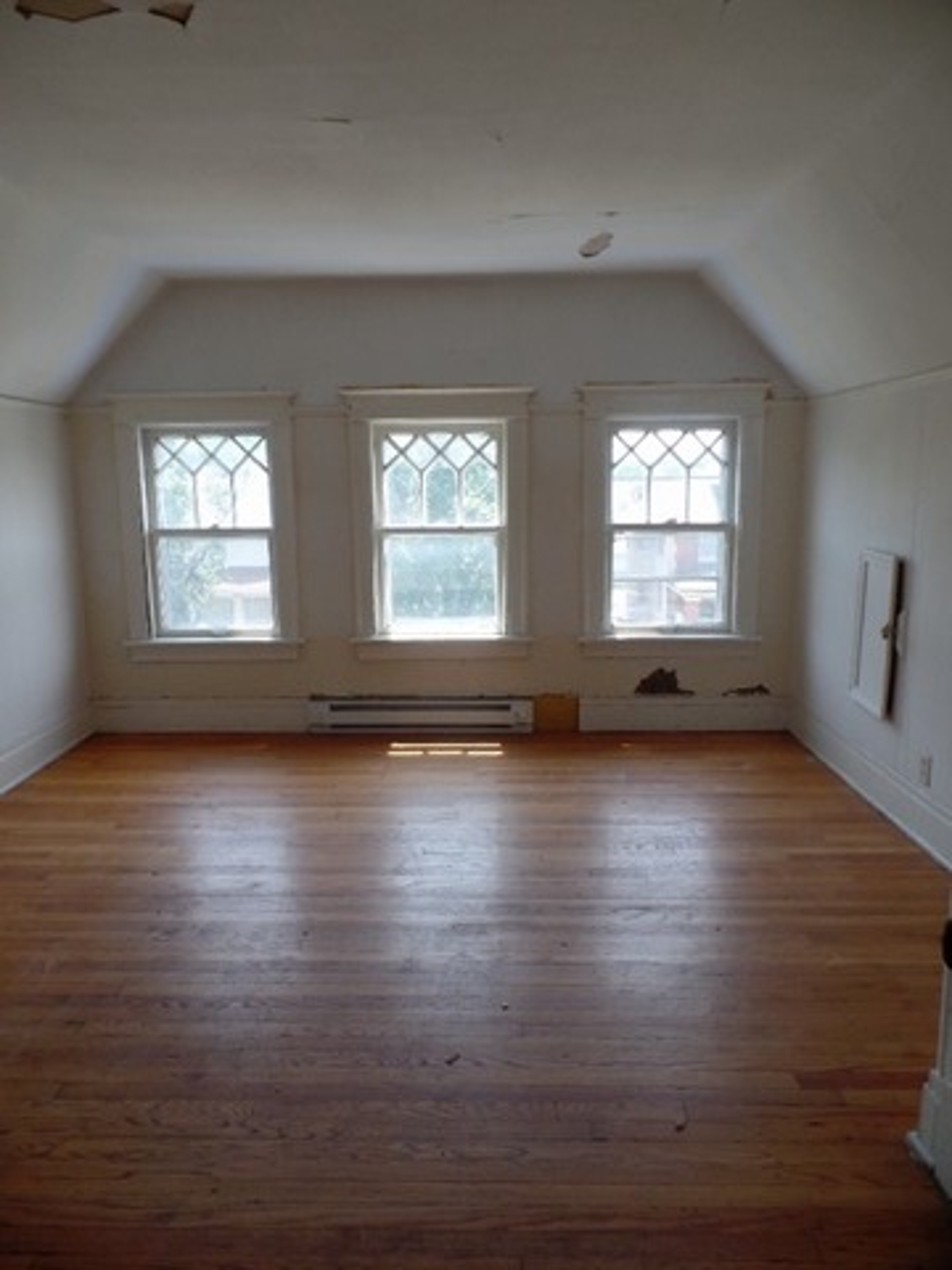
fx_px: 843
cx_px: 476
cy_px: 635
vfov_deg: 73.9
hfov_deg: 58.9
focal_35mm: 23
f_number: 3.5
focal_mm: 4.1
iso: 80
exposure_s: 1/60
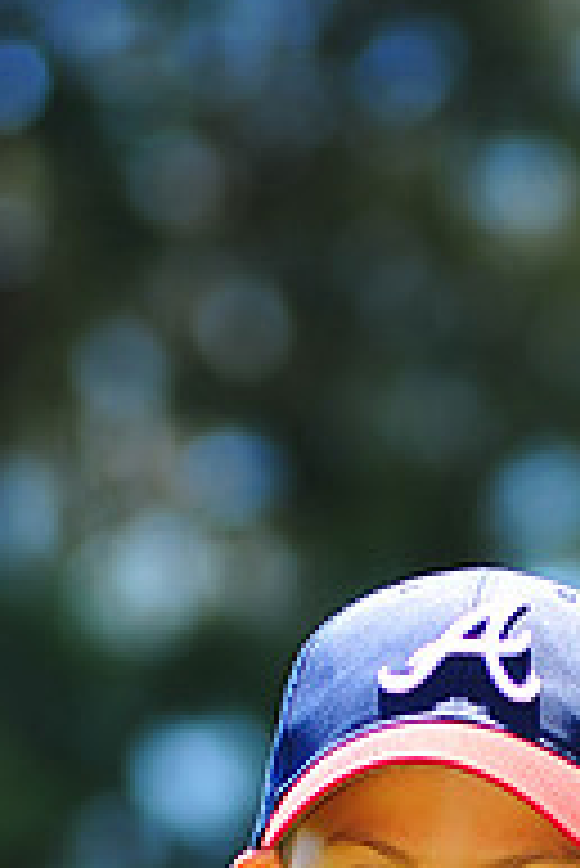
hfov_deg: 2.6
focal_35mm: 540
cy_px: 1165
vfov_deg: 3.8
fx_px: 13026
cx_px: 409
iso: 200
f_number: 5
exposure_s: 1/400
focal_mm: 180
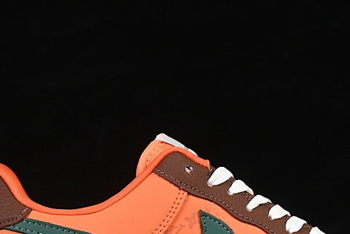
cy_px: 224
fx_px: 1556
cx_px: 220
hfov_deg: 12.8
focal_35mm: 160
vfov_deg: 8.6
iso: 160
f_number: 6.3
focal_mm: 50
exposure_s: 1/60
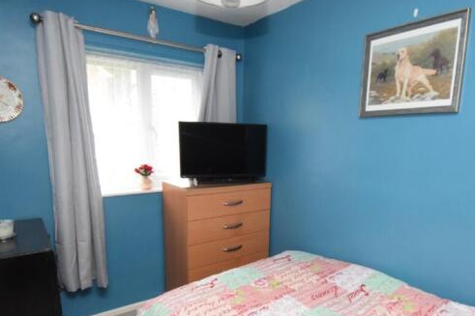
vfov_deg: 52.2
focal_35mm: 24
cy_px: 208
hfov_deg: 73.6
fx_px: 317
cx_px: 255
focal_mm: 12
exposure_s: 1/60
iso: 3200
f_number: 4
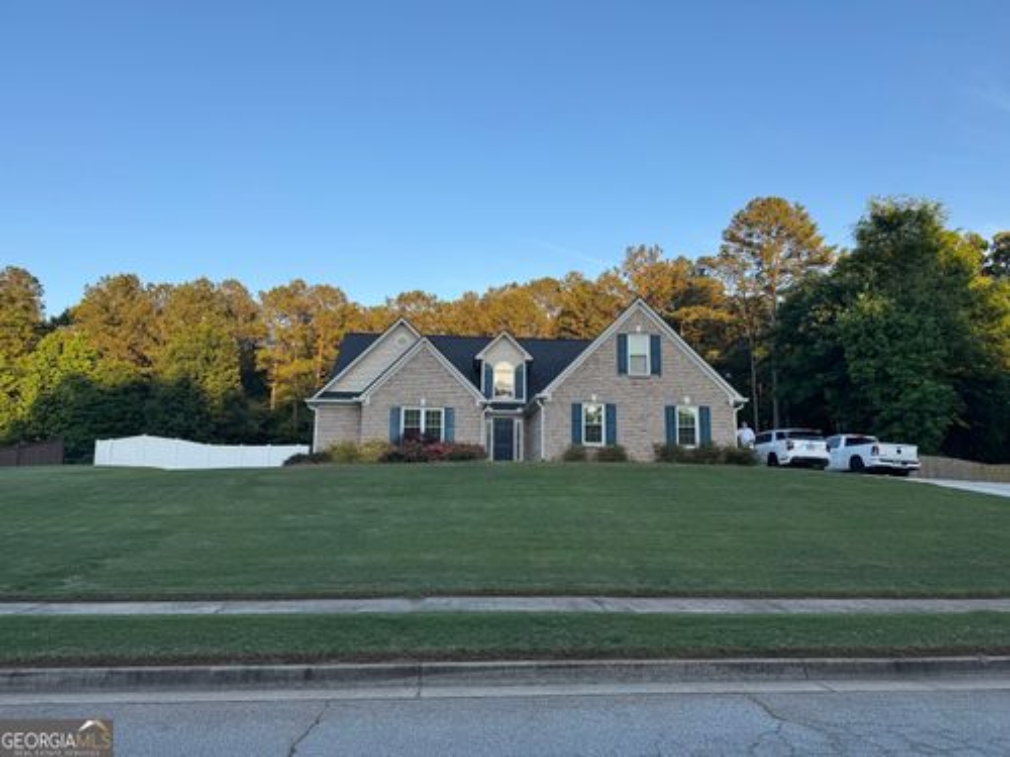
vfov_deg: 56.8
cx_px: 505
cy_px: 378
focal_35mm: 24
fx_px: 700
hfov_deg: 71.6
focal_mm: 6.76
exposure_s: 1/864
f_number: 1.78
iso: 80
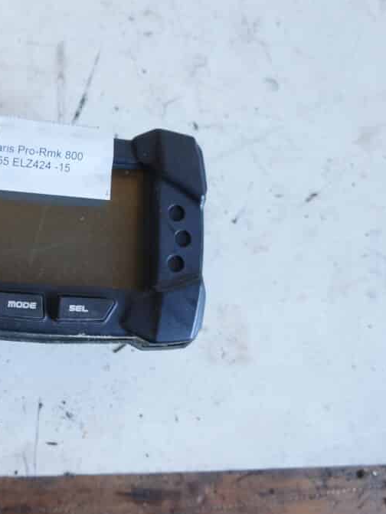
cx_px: 39
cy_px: 259
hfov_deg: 31.4
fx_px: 654
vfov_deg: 42.9
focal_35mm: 44
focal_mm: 20
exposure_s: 1/60
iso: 800
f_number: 4
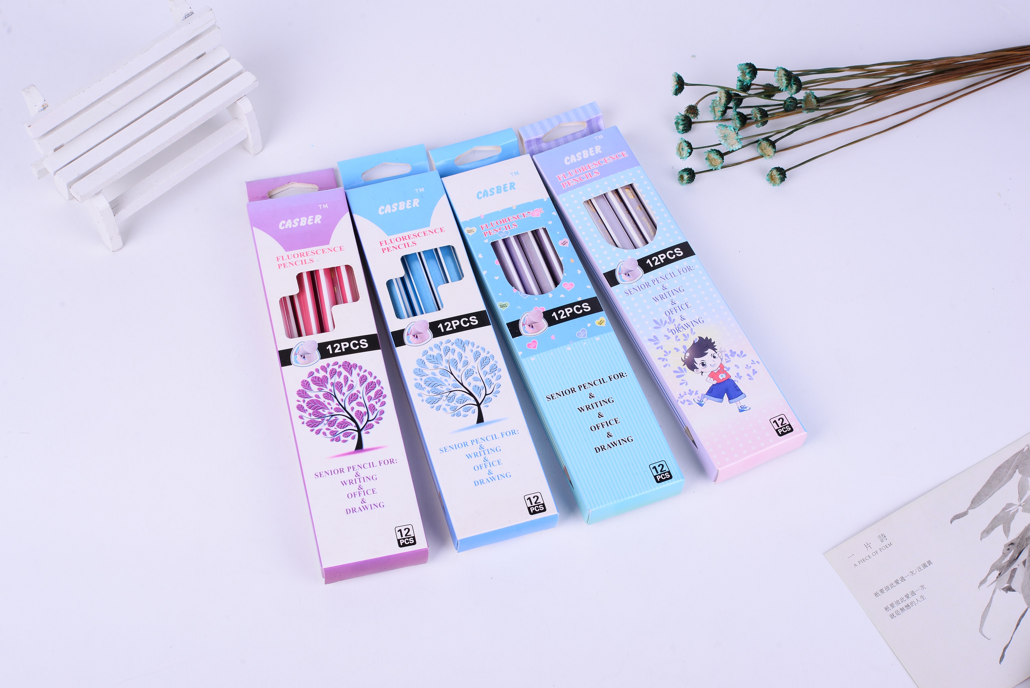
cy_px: 344
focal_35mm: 60
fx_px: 1717
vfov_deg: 22.6
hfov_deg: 33.4
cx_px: 515
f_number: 13
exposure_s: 1/125
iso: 100
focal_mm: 60
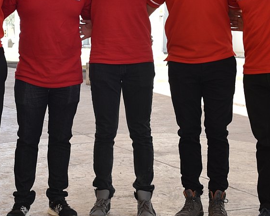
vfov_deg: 15.2
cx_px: 86
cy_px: 77
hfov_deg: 18.9
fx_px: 807
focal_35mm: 101
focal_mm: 38
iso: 200
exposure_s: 1/100
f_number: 6.3
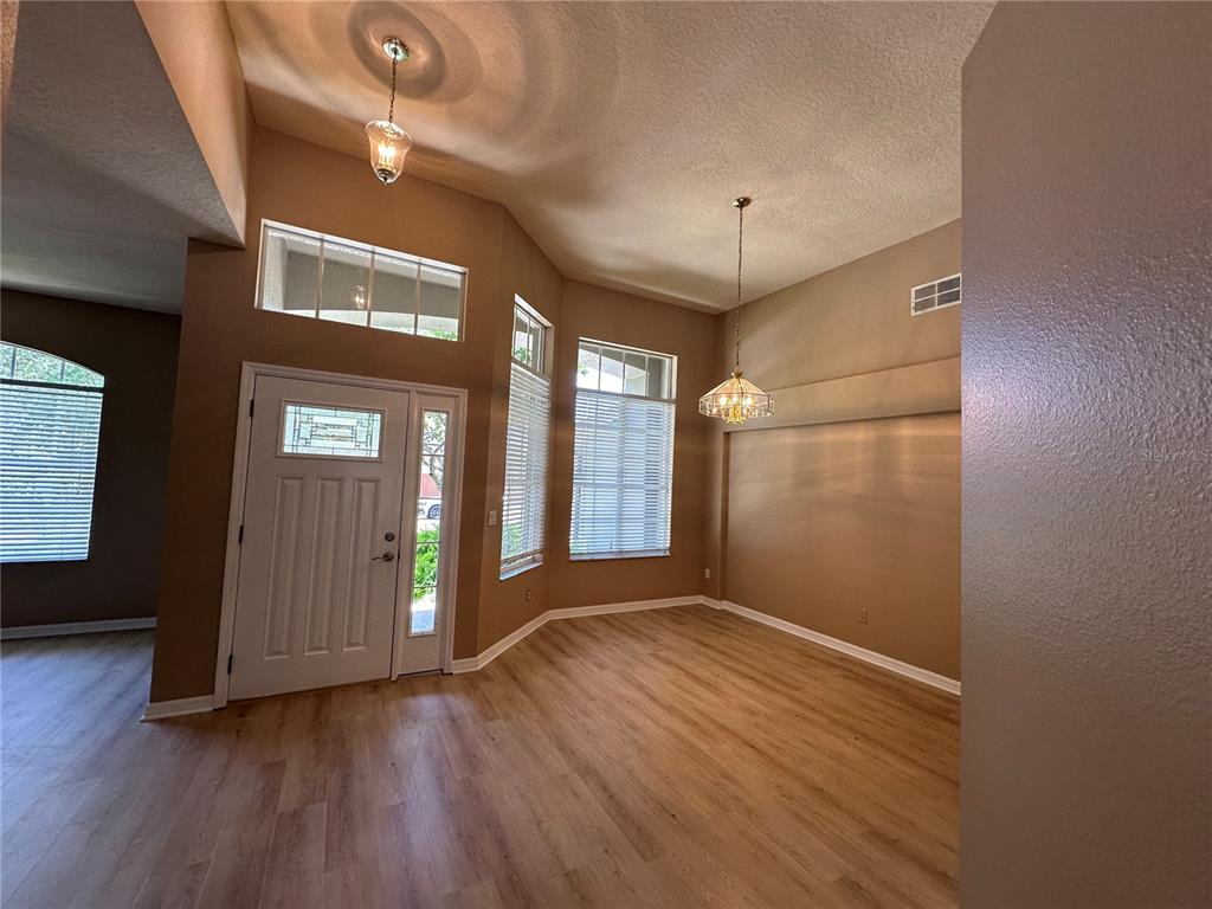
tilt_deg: +2.7
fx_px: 490
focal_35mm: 14
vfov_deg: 85.7
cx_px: 606
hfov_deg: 102.1
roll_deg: -2.9
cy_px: 454
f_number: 2.2
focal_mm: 2.22
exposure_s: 1/120
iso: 100
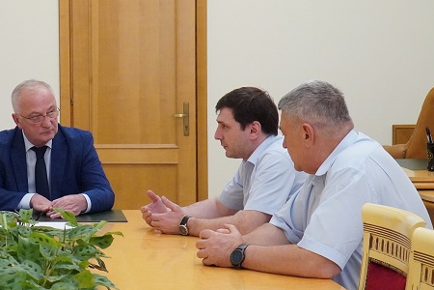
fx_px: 1121
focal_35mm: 93
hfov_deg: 21.4
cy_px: 161
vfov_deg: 14.7
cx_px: 43
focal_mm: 31
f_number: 6.3
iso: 3200
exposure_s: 1/160
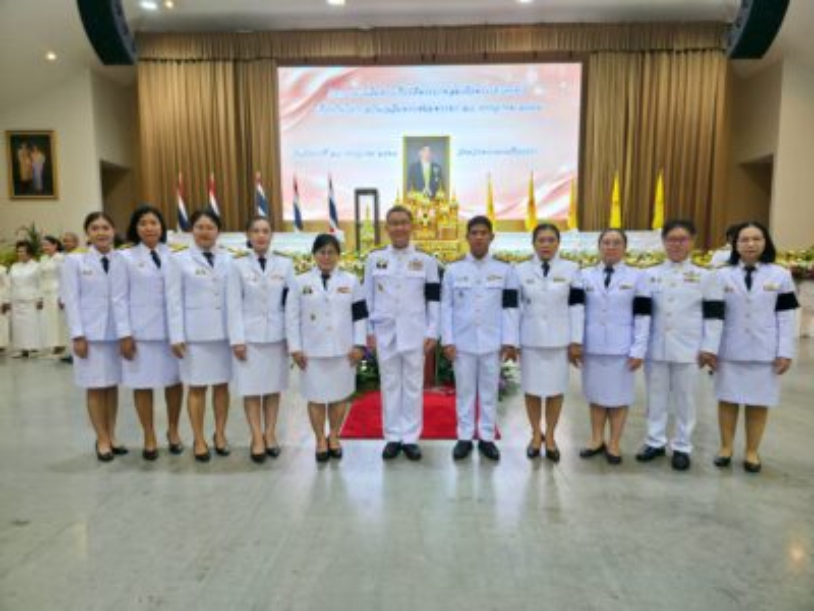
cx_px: 407
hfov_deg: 73.9
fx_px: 541
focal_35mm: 23
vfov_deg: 58.9
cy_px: 306
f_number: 1.7
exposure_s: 1/101
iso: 125
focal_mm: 6.3
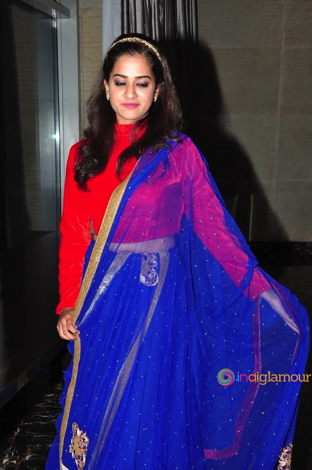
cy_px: 235
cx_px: 156
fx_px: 626
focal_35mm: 48
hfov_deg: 28.0
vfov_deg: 41.2
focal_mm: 32
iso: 400
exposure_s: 1/125
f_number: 9
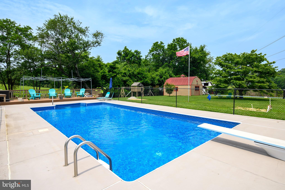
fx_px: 150
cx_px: 142
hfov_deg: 86.9
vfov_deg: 64.5
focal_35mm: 19
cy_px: 95
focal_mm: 19
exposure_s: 1/320
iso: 320
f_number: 16
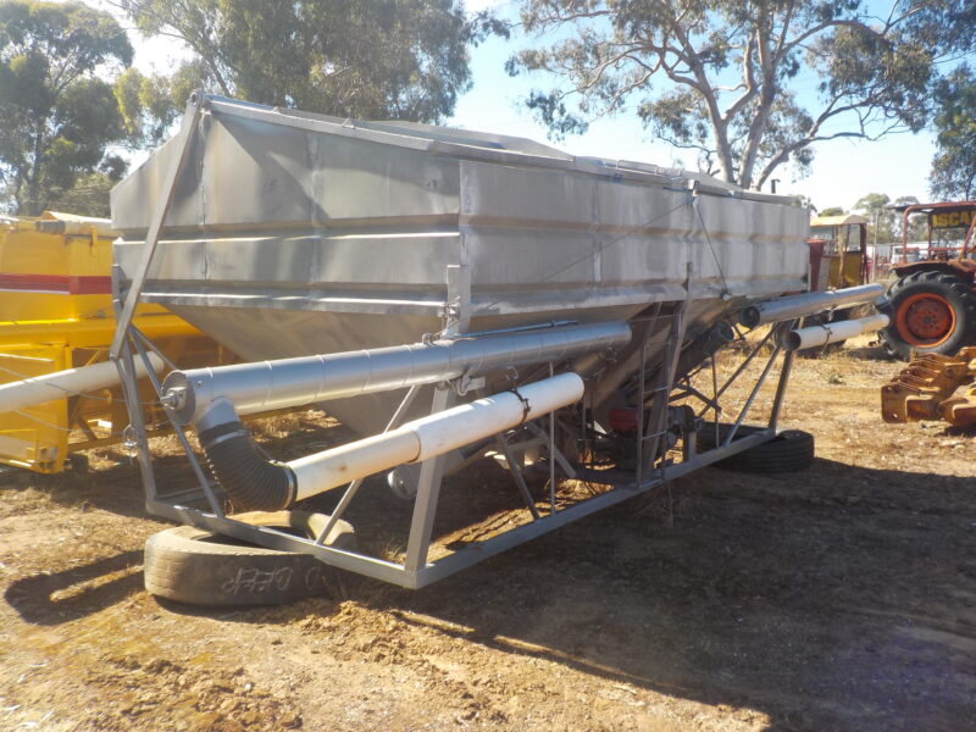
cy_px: 366
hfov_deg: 60.0
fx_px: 846
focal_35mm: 30
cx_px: 488
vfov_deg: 46.8
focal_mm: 4.1
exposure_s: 1/500
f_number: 3.3
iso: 125
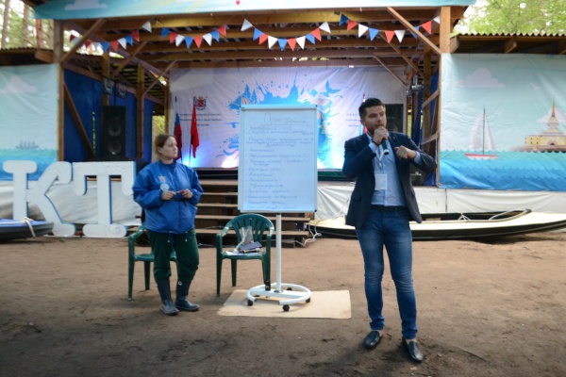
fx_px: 424
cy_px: 188
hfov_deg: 67.4
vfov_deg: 47.9
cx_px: 283
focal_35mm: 27
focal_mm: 18
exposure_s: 1/80
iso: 1250
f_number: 3.5
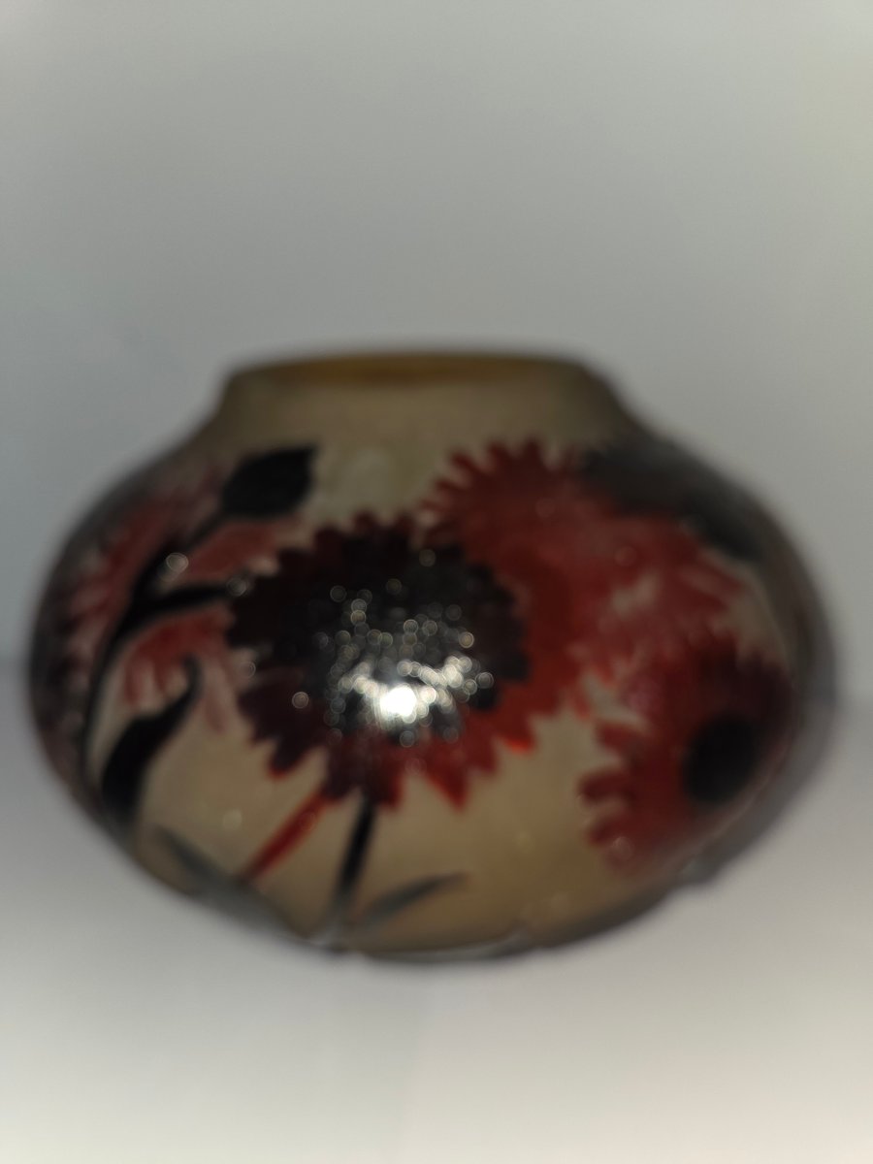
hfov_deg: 58.9
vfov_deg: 73.9
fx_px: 773
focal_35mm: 23
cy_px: 582
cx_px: 436
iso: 32
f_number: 1.8
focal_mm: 5.4
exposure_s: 1/100
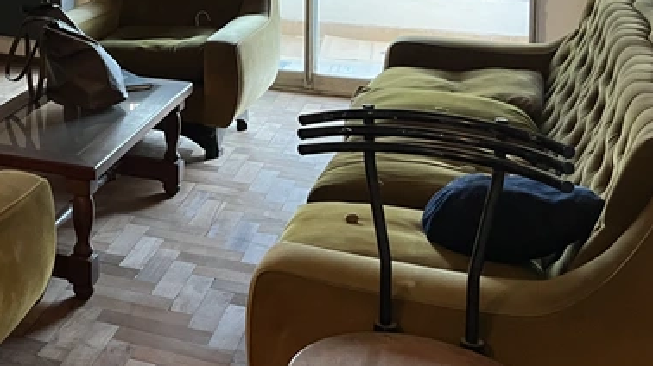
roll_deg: +1.1
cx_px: -31
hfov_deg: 31.7
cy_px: -98
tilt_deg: -4.5
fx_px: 1038
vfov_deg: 18.7
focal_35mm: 60
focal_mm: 5.1
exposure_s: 1/50
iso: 500
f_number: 1.6
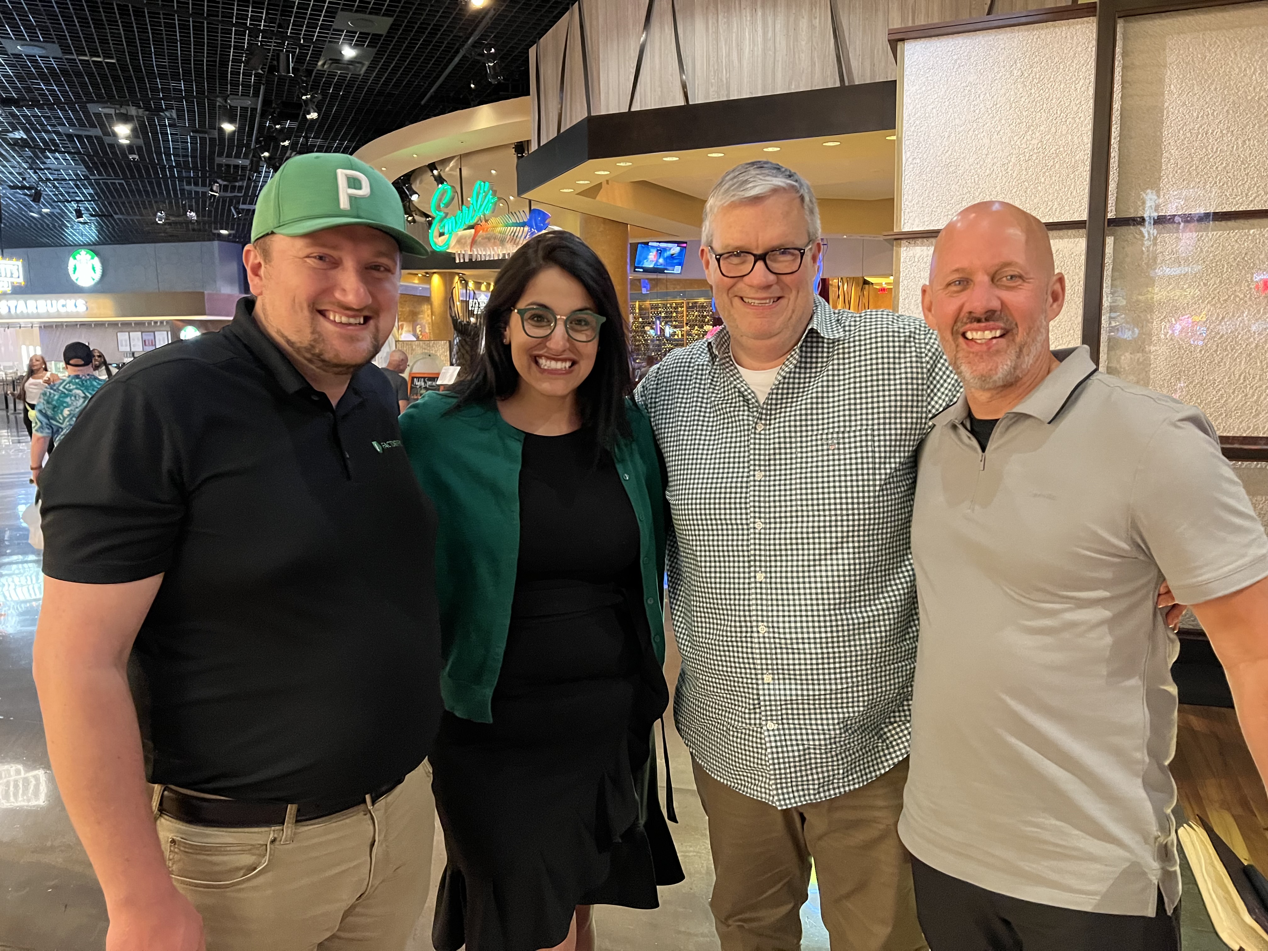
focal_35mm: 26
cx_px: 634
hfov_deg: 67.3
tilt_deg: -7.8
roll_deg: +0.0
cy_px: 476
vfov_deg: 53.1
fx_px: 952
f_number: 1.5
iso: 800
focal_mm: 5.7
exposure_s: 1/30
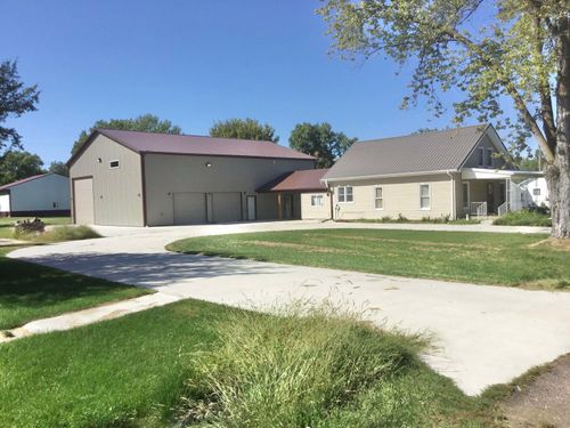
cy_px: 214
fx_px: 510
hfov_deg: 58.4
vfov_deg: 45.4
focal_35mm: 31
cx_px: 285
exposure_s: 1/1567
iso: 25
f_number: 2.4
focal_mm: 3.3
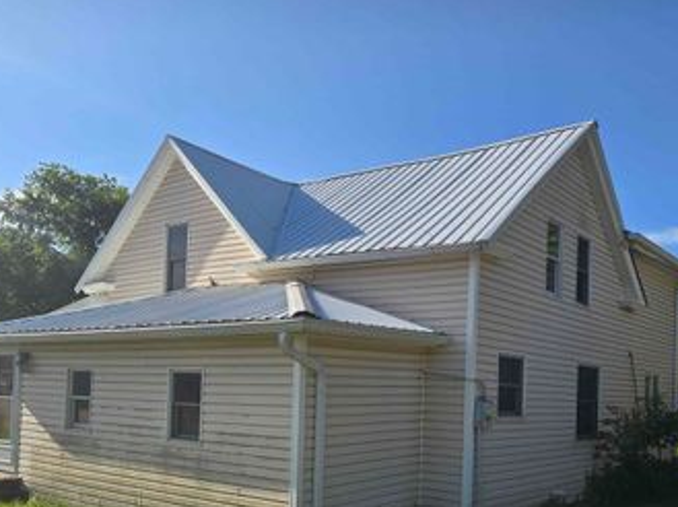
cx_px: 352
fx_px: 685
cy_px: 376
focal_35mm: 35
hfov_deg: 52.7
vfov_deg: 39.6
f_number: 1.7
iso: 12
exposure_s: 1/752
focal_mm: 6.3
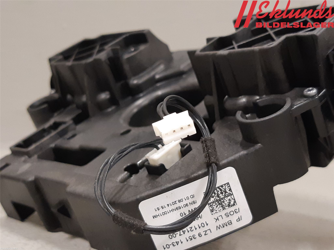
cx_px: 167
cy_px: 125
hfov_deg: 67.3
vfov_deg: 53.1
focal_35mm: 26
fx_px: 251
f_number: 1.7
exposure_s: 1/50
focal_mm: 3.93
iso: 200
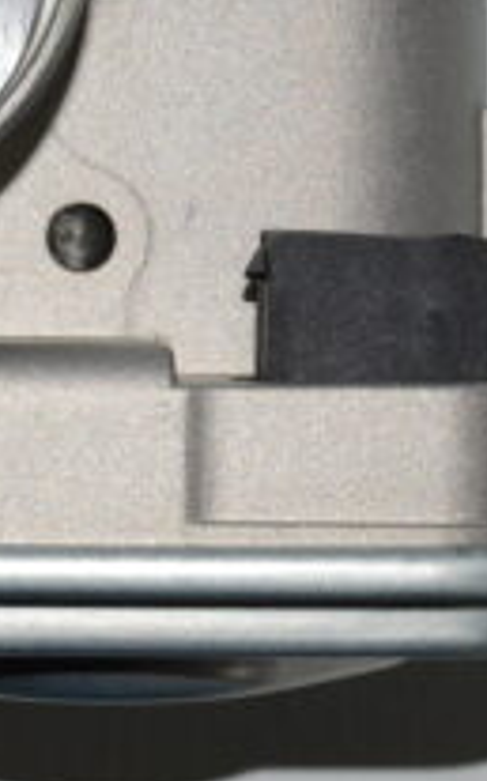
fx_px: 2511
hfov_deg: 11.0
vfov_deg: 17.5
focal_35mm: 118
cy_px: 98
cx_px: -13
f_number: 11
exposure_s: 1/200
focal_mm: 26
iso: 800
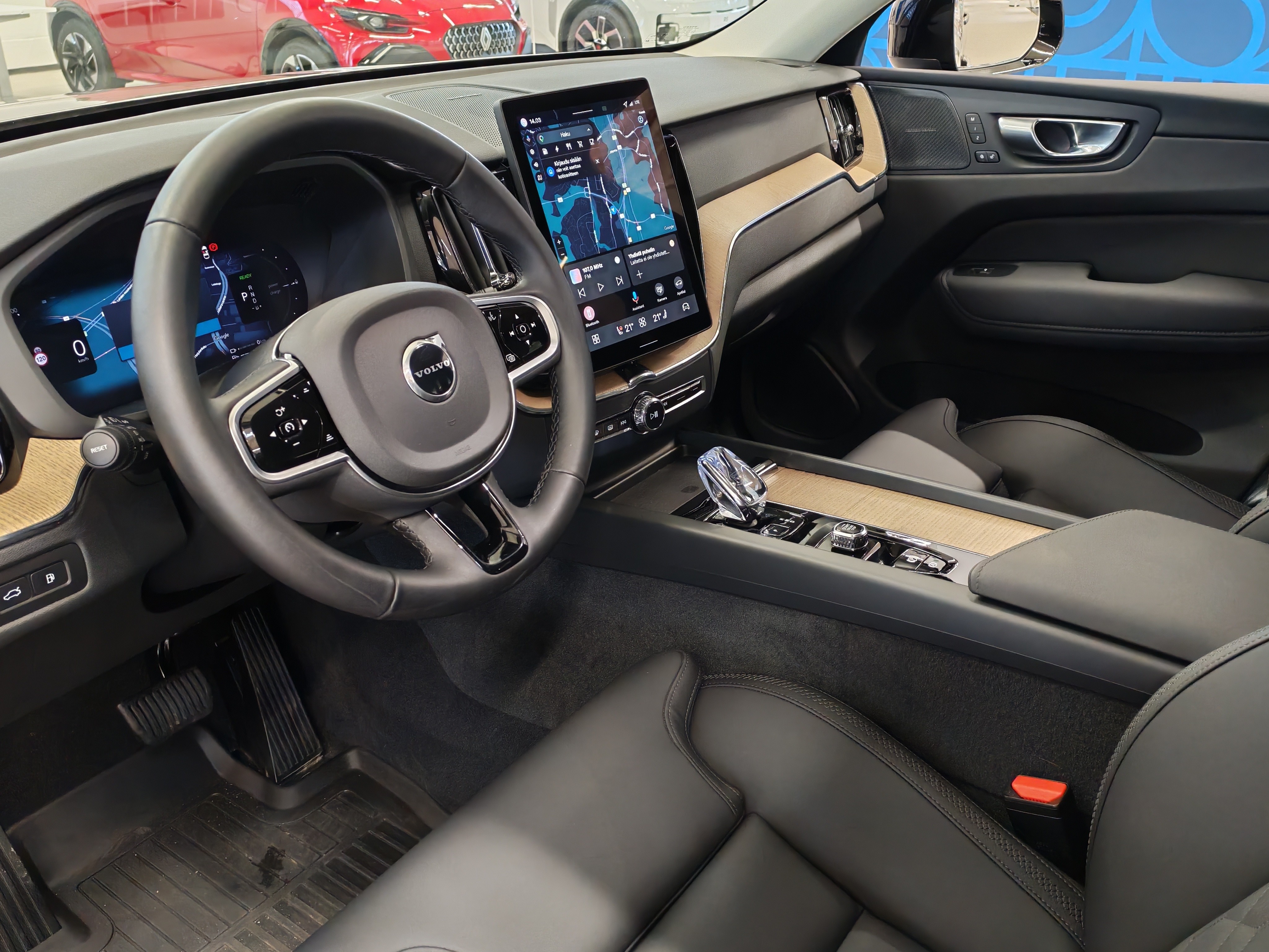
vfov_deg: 44.2
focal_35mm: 32
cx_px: 634
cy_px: 476
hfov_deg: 56.8
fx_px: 1173
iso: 1400
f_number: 1.9
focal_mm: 6.12
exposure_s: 1/50
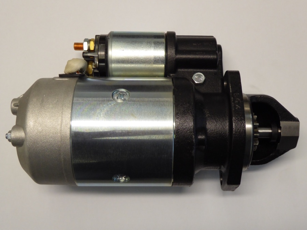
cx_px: 154
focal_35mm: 44
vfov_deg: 32.9
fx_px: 390
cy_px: 115
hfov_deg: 42.9
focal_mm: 7.8
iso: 400
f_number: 3.9
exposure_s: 1/60
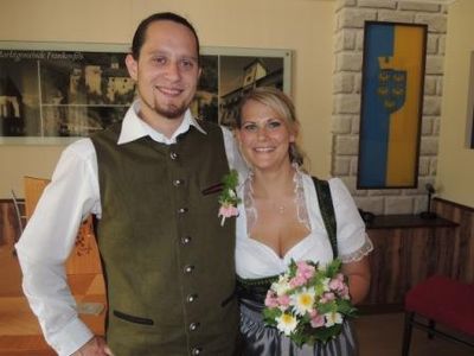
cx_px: 237
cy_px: 178
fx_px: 383
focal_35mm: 28
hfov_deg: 63.4
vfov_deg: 49.7
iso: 200
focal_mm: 5
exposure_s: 1/30
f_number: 2.8
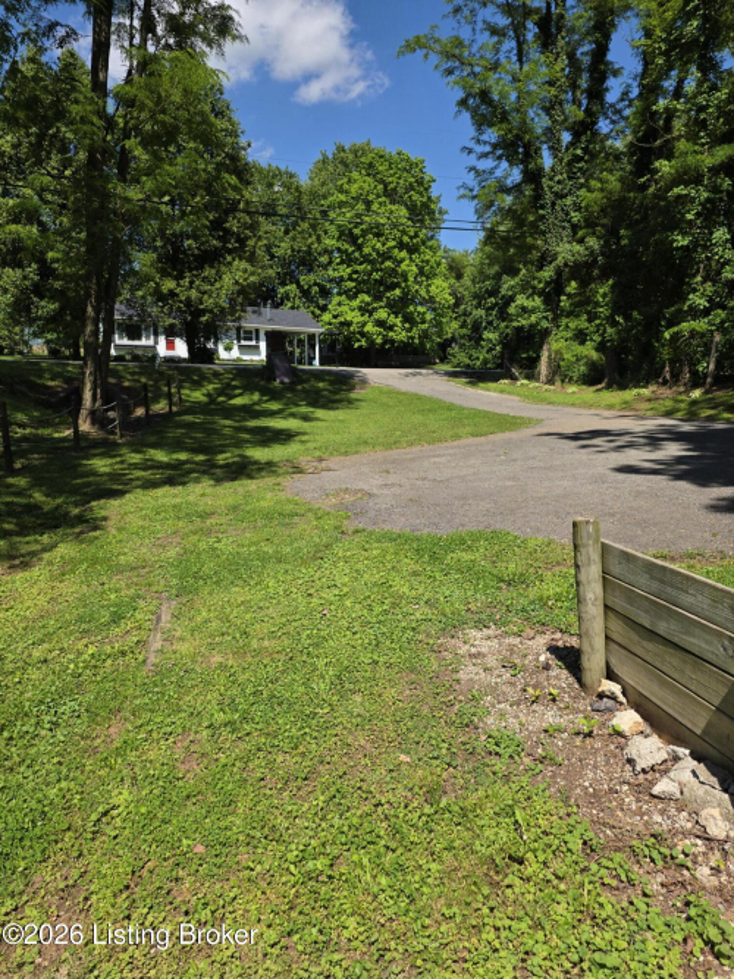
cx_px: 367
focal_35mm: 23
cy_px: 490
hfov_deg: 58.9
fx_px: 650
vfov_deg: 73.9
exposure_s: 1/6809
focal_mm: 6.25
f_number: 1.7
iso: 80
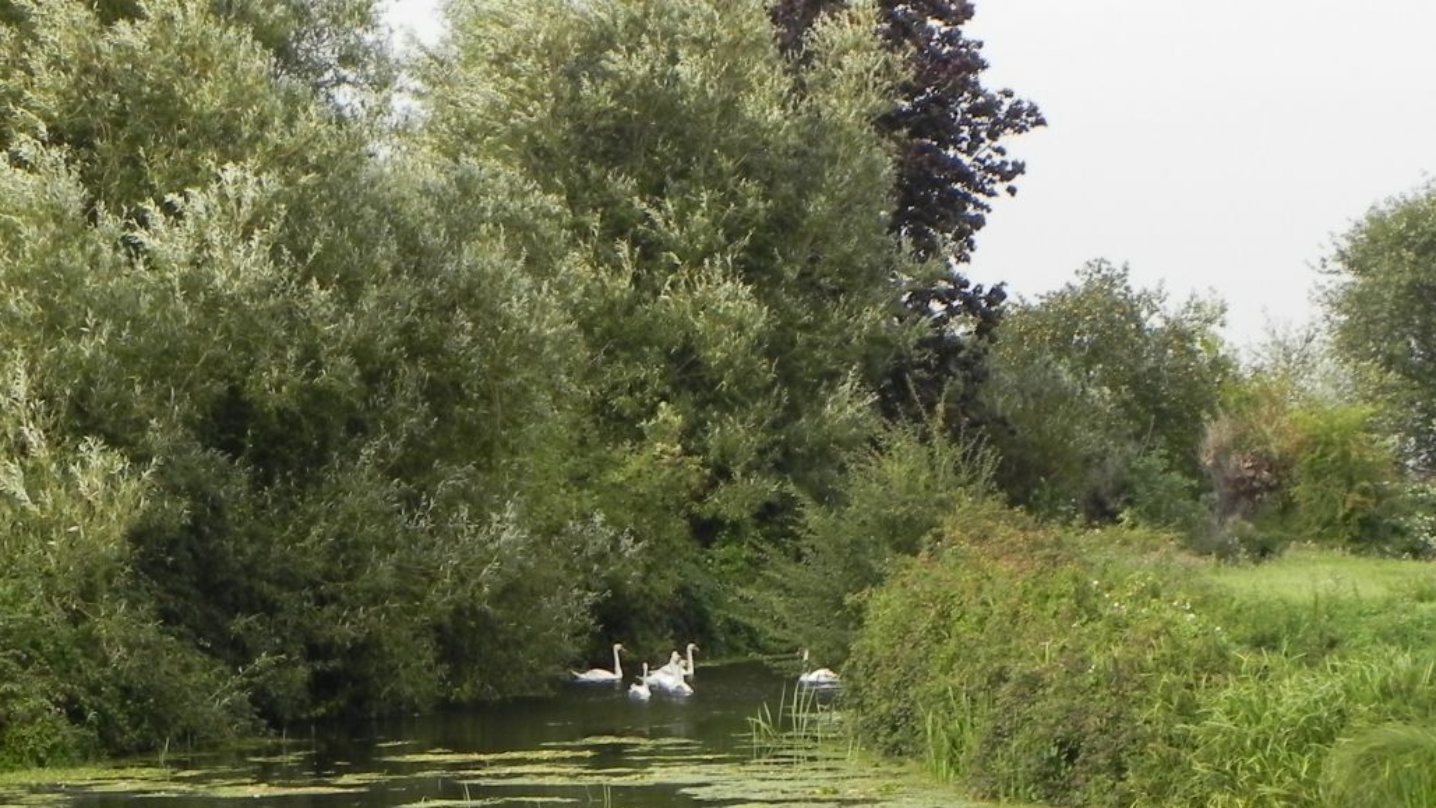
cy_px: 770
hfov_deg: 16.9
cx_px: 624
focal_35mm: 127
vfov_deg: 9.5
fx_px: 4836
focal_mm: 13.4
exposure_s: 1/296
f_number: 6.3
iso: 160
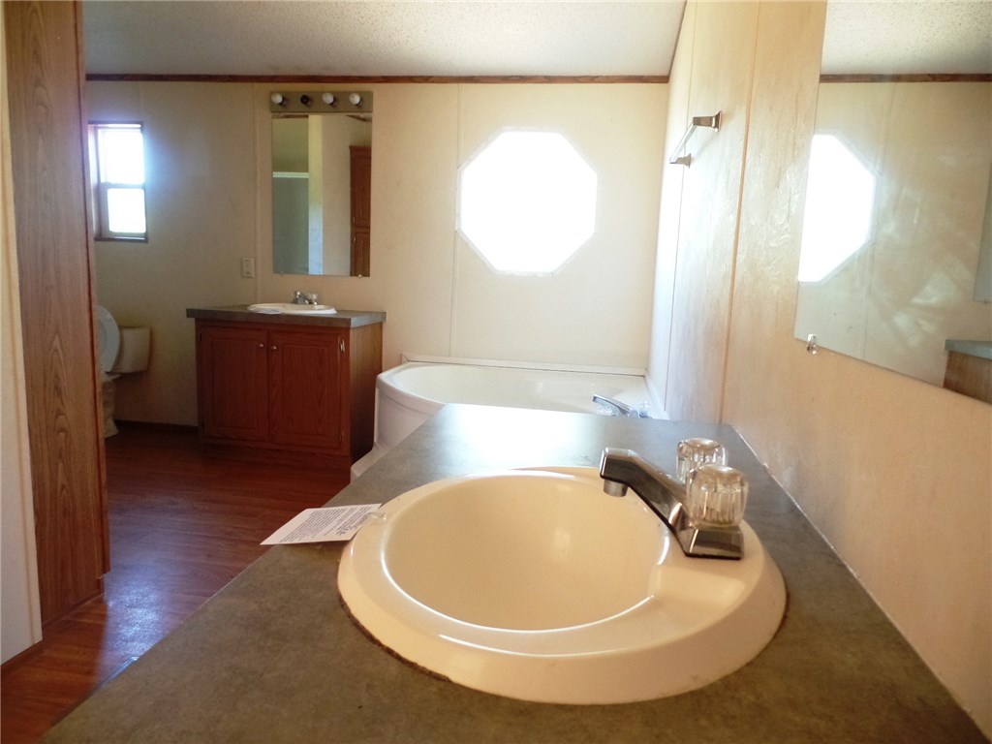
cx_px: 496
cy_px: 372
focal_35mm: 23
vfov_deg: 58.9
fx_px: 659
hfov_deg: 73.9
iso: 400
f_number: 2.8
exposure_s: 1/30
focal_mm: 4.1
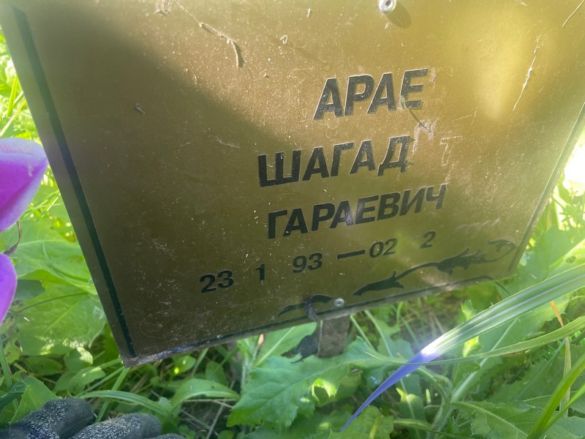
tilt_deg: -37.2
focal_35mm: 26
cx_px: 292
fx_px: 439
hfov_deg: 67.3
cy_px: 220
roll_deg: -2.8
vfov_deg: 53.1
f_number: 1.6
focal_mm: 4.2
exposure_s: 1/121
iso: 32
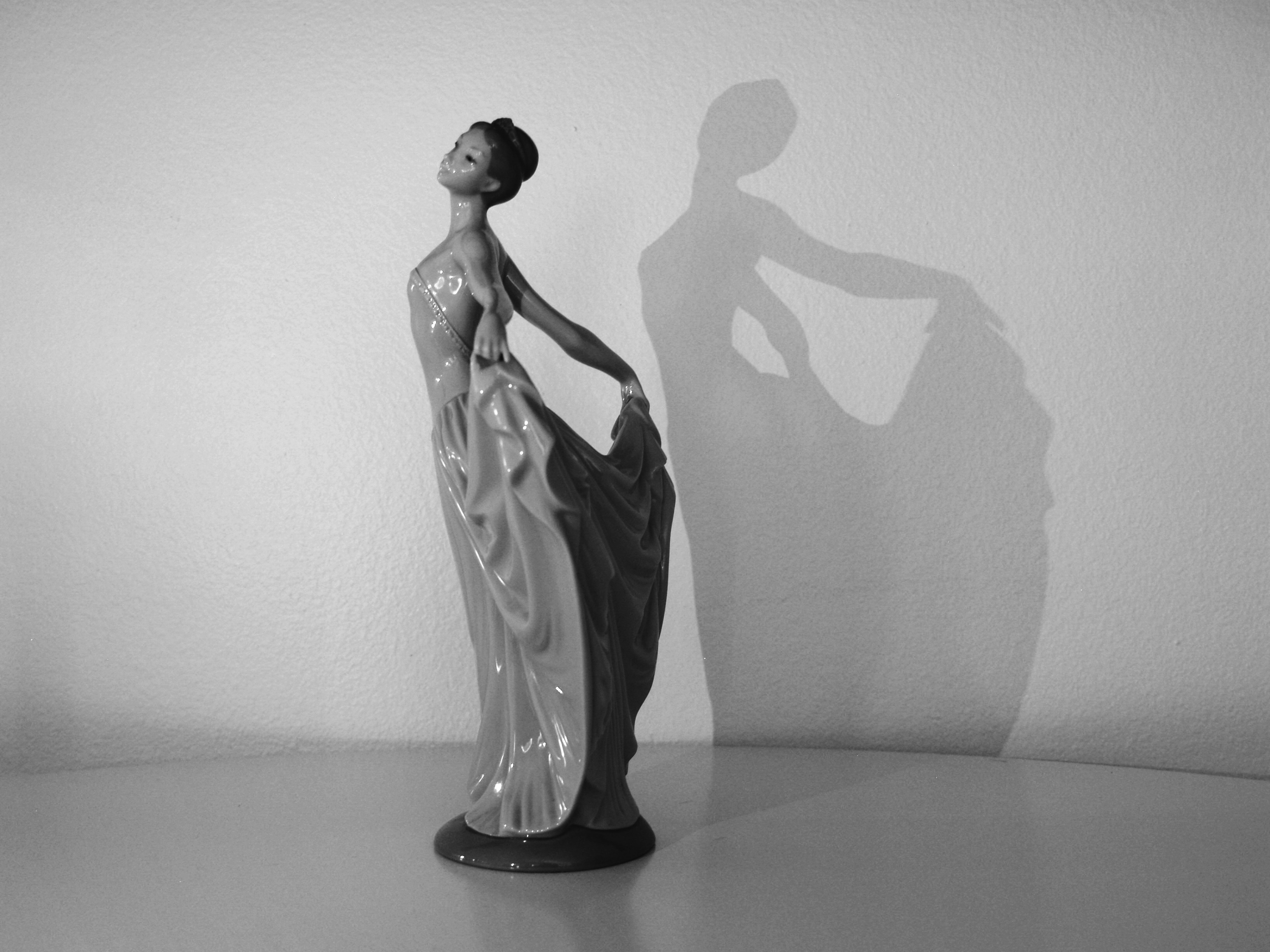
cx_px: 635
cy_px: 476
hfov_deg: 44.8
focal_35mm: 42
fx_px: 1541
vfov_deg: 34.3
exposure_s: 1/13
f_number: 4
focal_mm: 21
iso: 100
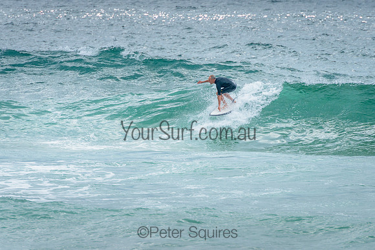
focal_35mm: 490
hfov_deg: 4.2
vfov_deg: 2.8
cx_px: 208
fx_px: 5107
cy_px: 116
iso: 500
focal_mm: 400
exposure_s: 1/1600
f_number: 9
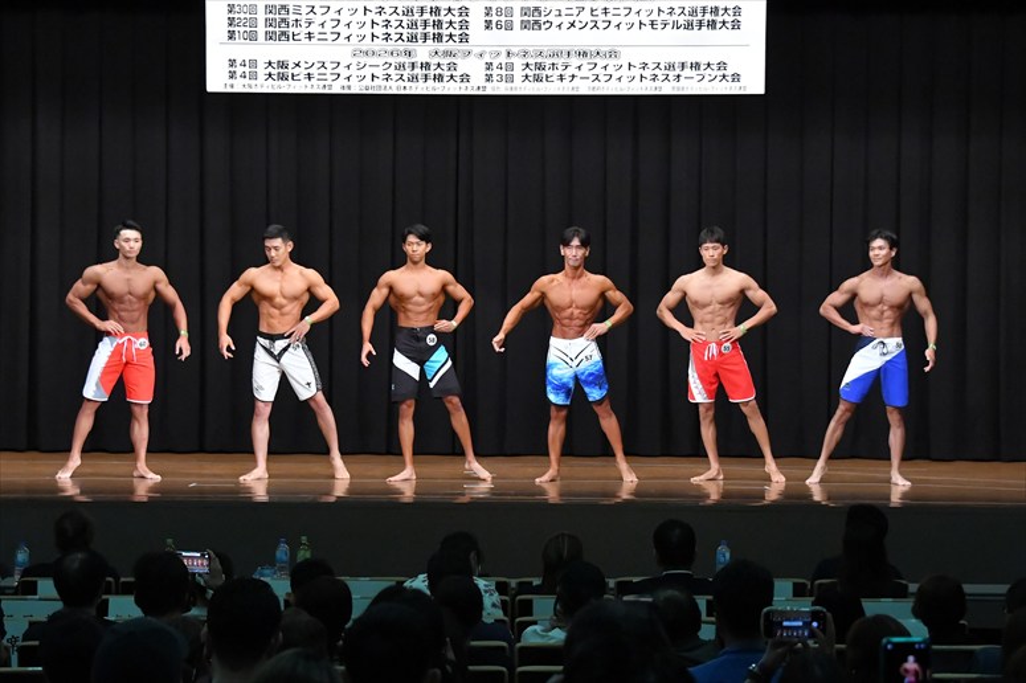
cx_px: 513
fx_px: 2763
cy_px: 342
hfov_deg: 21.0
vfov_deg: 14.1
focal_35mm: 97
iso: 8000
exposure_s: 1/400
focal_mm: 65
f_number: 5.6
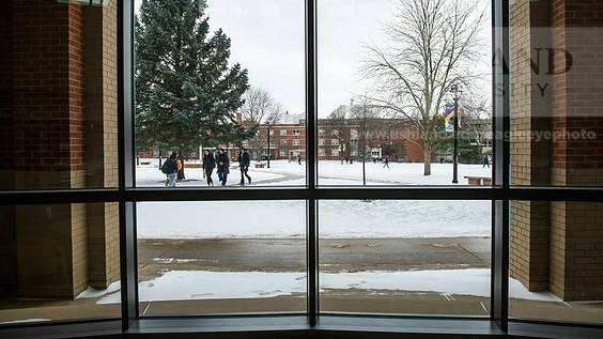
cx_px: 302
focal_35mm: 28
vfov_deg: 41.4
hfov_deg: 67.9
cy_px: 157
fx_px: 448
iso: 160
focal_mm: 26
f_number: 4
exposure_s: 1/400
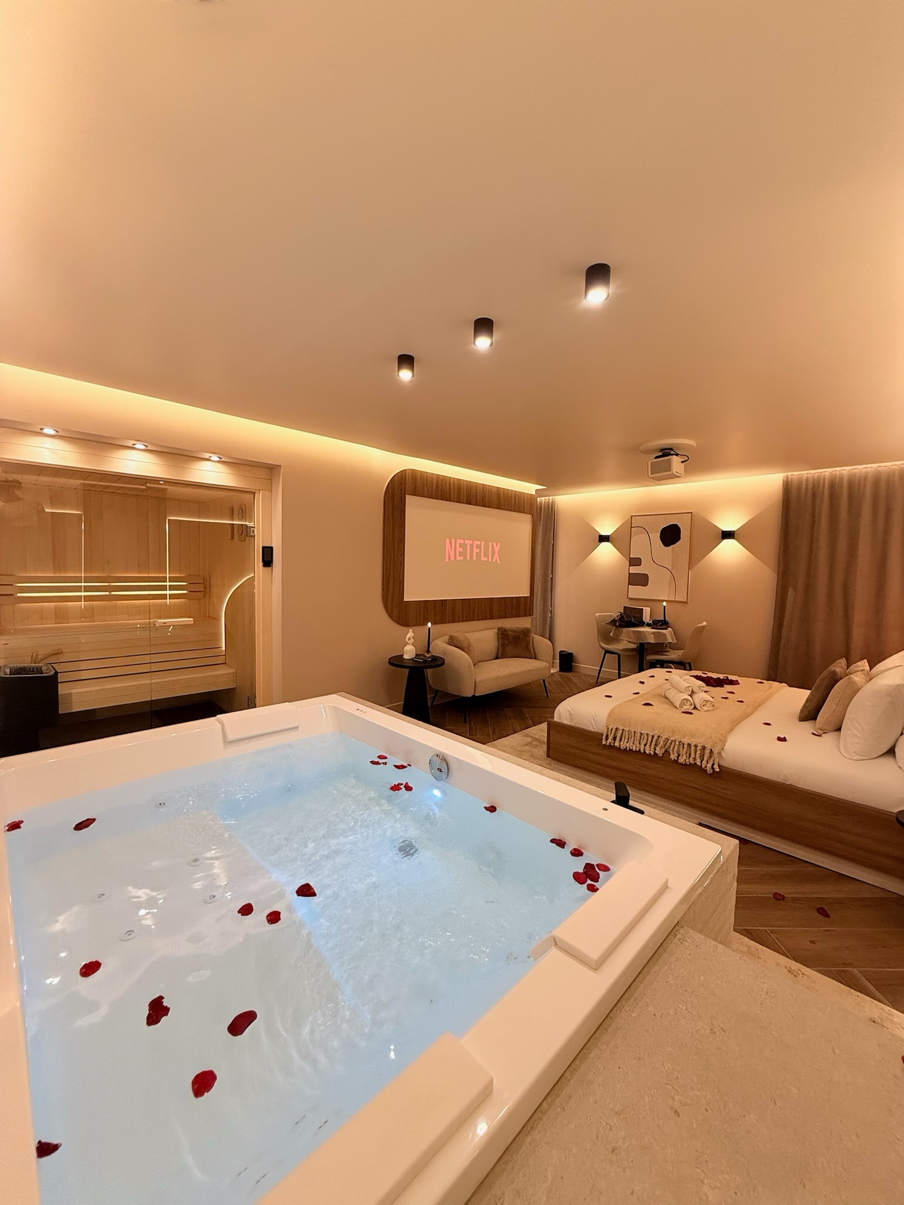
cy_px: 602
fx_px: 487
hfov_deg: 85.7
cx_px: 452
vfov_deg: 102.1
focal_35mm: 14
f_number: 2.2
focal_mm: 2.22
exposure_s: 1/100
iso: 200
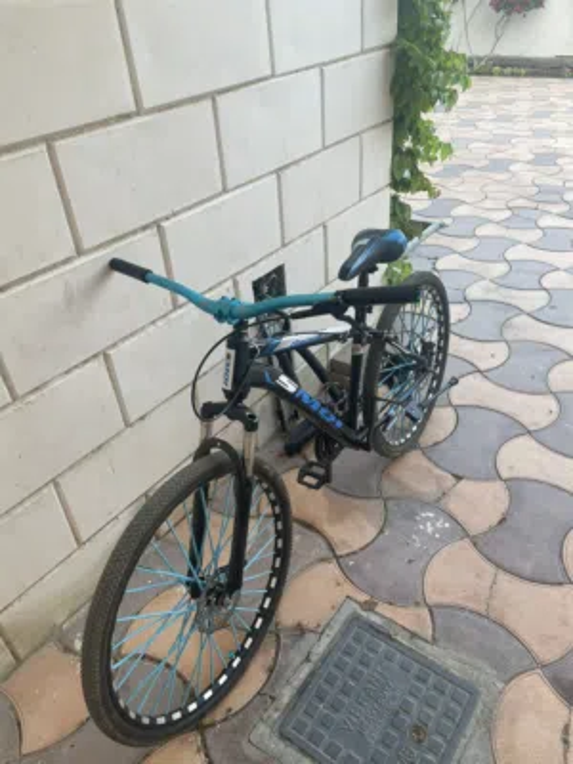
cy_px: 382
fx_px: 574
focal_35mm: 26
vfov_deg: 67.3
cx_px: 286
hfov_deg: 53.1
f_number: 1.6
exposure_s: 1/121
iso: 64
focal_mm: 4.2
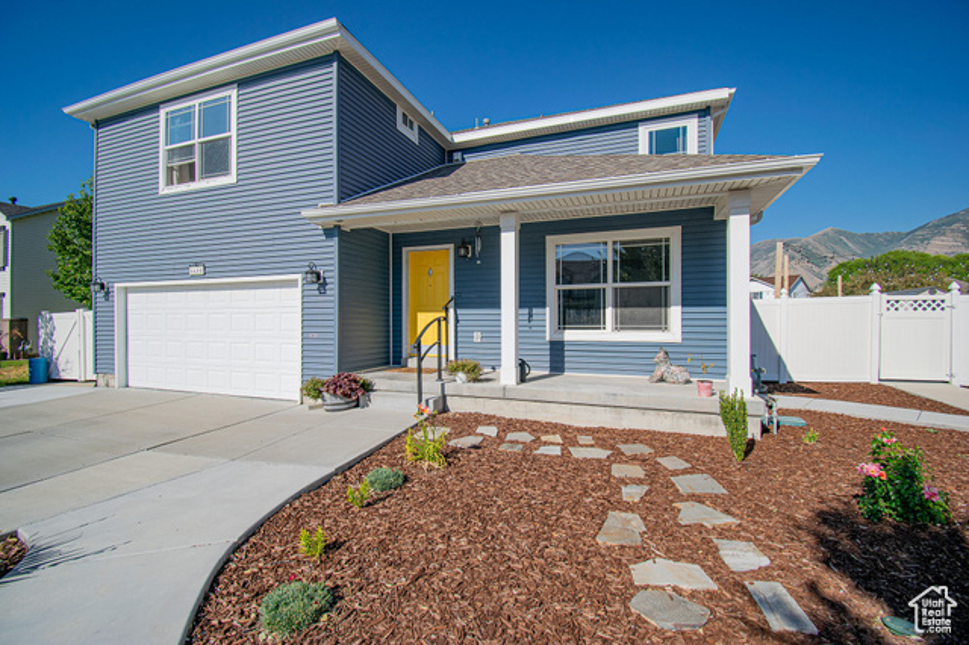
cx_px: 484
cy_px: 322
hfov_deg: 100.4
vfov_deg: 77.3
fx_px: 404
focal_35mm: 15
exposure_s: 1/800
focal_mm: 10
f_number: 5.6
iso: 100
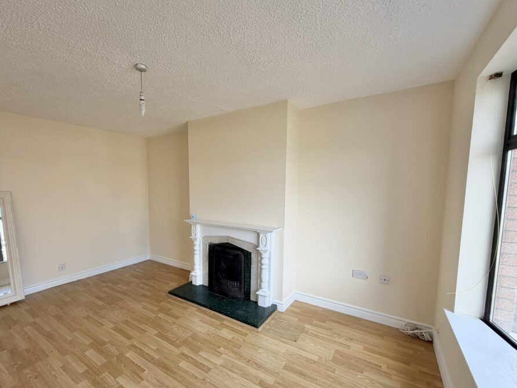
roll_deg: -0.1
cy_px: 212
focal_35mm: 16
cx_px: 227
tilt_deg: -5.5
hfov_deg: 94.0
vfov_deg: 77.9
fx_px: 239
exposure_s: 1/121
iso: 64
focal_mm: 2.22
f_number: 2.2
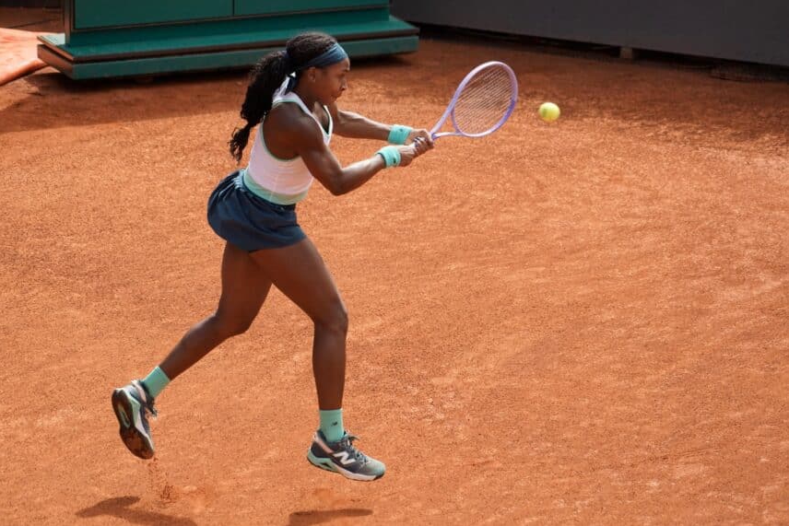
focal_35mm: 241
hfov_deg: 8.5
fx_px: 5282
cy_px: 263
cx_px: 394
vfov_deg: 5.7
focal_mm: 240
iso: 1000
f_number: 6.3
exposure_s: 1/2000
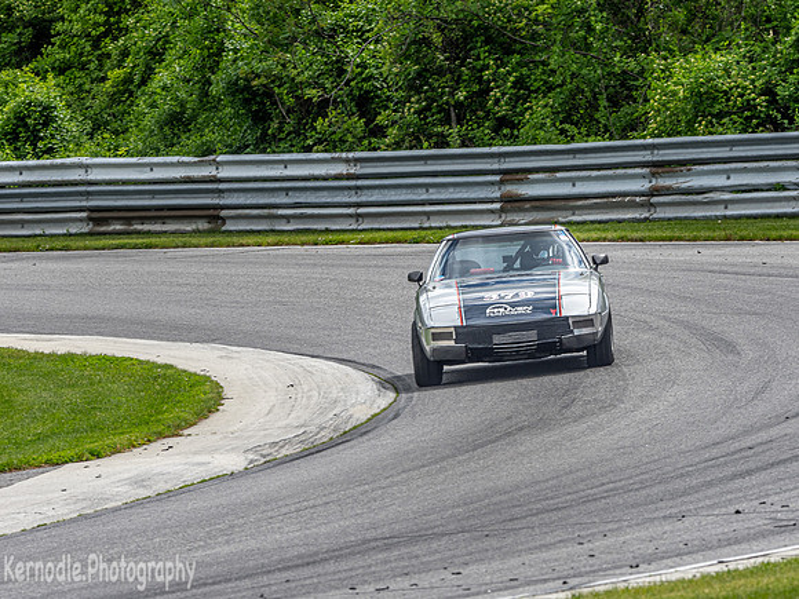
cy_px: 300
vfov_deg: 2.5
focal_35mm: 601
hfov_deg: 3.3
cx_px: 400
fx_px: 13872
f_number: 8
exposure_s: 1/250
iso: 64
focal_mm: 300
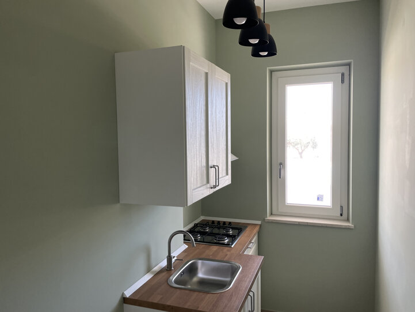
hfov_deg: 67.3
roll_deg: +1.7
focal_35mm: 26
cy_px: 156
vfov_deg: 53.1
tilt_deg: -3.2
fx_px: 312
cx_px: 208
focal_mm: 4.2
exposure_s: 1/121
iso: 100
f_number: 1.6
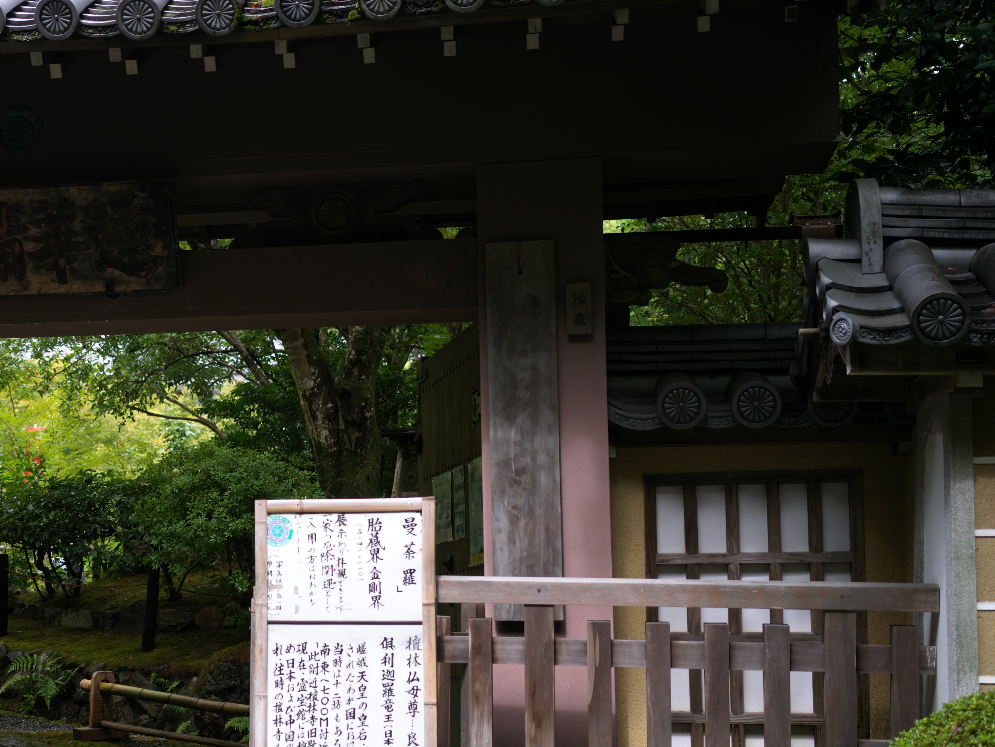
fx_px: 1812
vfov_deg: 23.2
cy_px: 473
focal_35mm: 63
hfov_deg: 30.0
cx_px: 198
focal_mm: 45
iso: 100
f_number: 4
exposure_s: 1/160
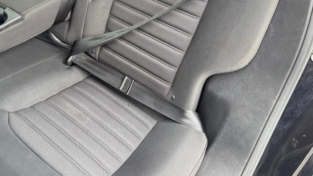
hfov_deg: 49.7
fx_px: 332
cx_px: 109
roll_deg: -0.4
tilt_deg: -35.6
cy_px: 14
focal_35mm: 40
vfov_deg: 28.4
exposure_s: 1/121
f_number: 1.78
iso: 200
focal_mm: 6.76
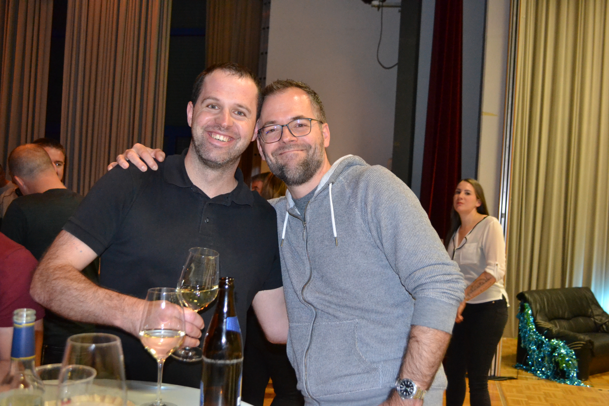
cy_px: 203
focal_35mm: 36
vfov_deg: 36.9
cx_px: 304
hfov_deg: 53.1
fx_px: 609
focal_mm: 24
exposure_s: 1/60
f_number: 4
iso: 3200
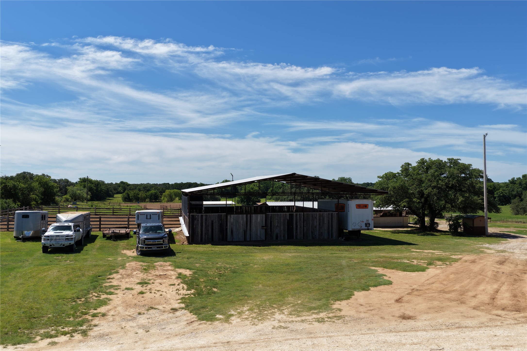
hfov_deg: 65.5
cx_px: 264
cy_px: 176
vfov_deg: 46.4
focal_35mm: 28
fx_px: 410
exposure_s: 1/2000
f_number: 2.8
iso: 125
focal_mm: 14.45
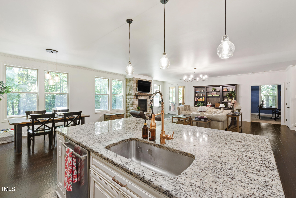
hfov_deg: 100.4
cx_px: 148
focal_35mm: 15
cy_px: 99
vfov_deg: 77.3
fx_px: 123
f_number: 8
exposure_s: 1
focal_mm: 10
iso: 100
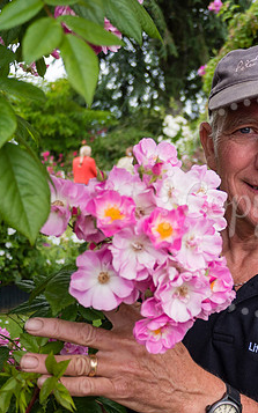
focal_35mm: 50
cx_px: 272
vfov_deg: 40.3
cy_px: 205
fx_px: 563
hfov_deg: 24.4
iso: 200
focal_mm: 14
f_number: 2.5
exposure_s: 1/640
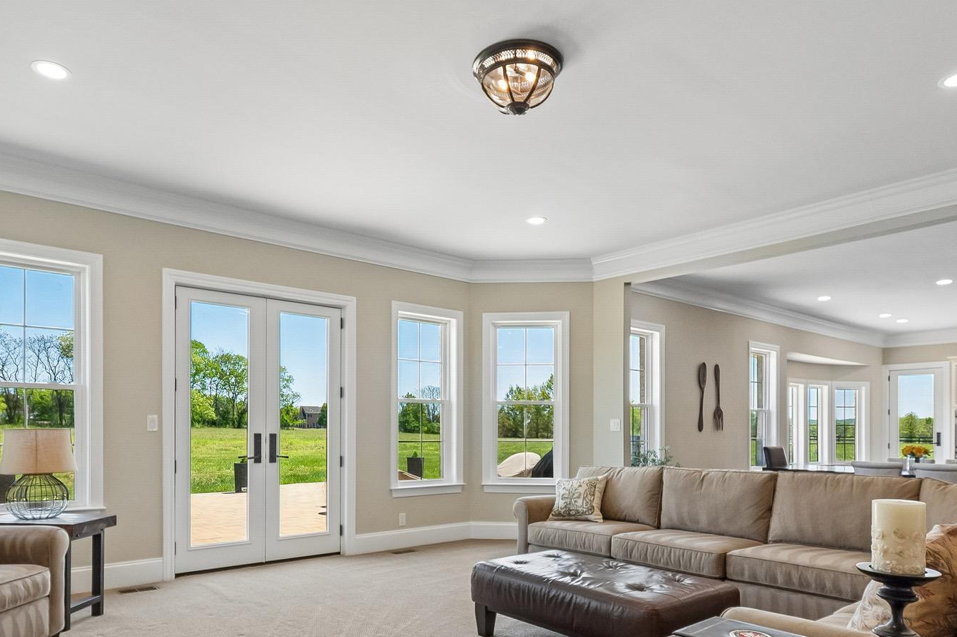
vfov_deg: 53.3
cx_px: 440
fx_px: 611
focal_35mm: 23
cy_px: 453
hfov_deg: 76.0
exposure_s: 1/160
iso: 400
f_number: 5.6
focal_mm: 10
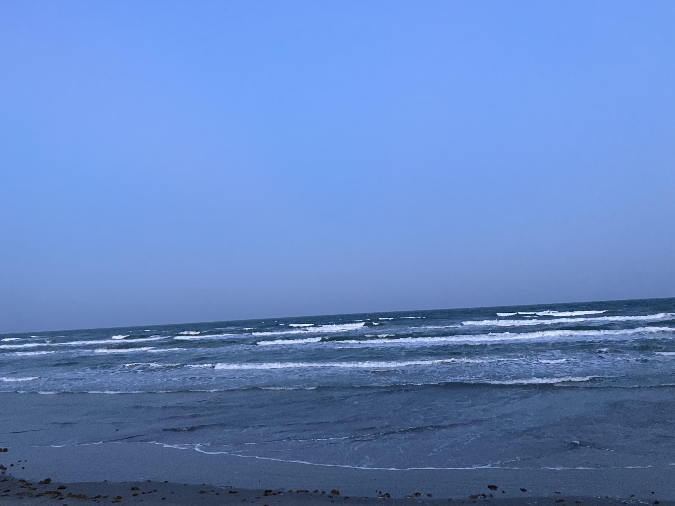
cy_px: 255
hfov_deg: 61.7
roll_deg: +4.0
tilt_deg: +6.9
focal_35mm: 29
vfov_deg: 48.2
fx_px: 566
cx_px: 329
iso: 320
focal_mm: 3.99
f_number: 1.8
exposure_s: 1/60
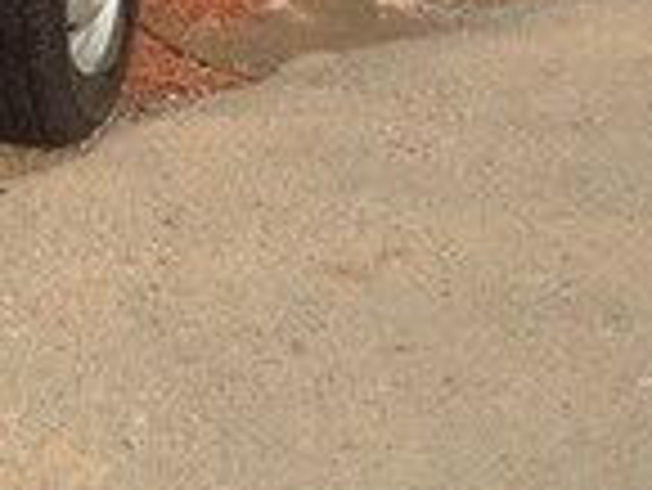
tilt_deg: -14.2
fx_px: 2828
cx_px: -387
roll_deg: +1.6
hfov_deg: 12.4
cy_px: -344
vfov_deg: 9.5
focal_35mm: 150
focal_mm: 4.12
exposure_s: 1/797
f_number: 2.4
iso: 50
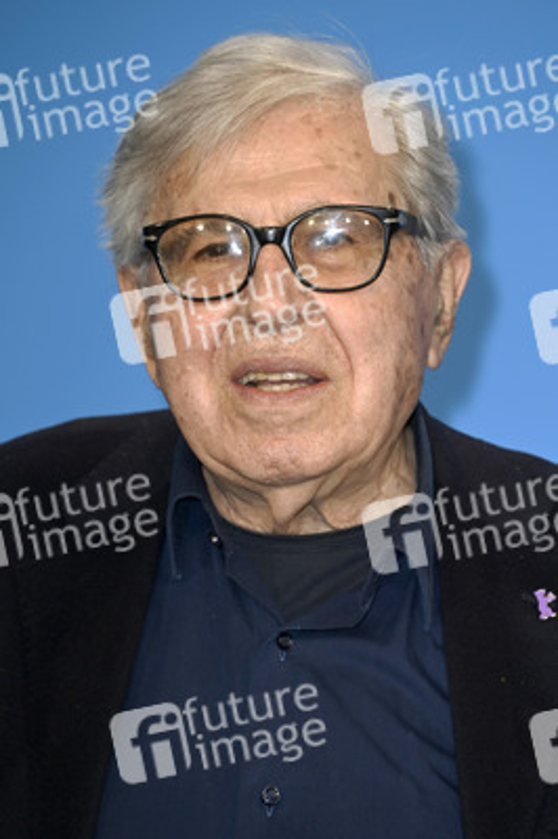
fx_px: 6987
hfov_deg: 4.6
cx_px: 279
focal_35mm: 300
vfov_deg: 6.9
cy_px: 420
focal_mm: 300
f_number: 5.6
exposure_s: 1/160
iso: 800
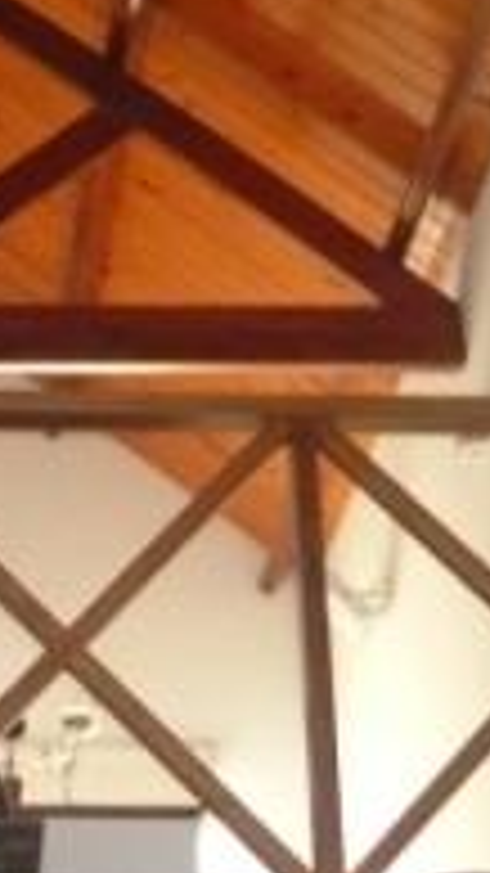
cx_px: -103
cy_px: 540
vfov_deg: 18.9
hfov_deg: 10.5
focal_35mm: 113
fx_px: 2612
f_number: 2.9
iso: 400
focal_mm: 4.9
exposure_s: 1/30
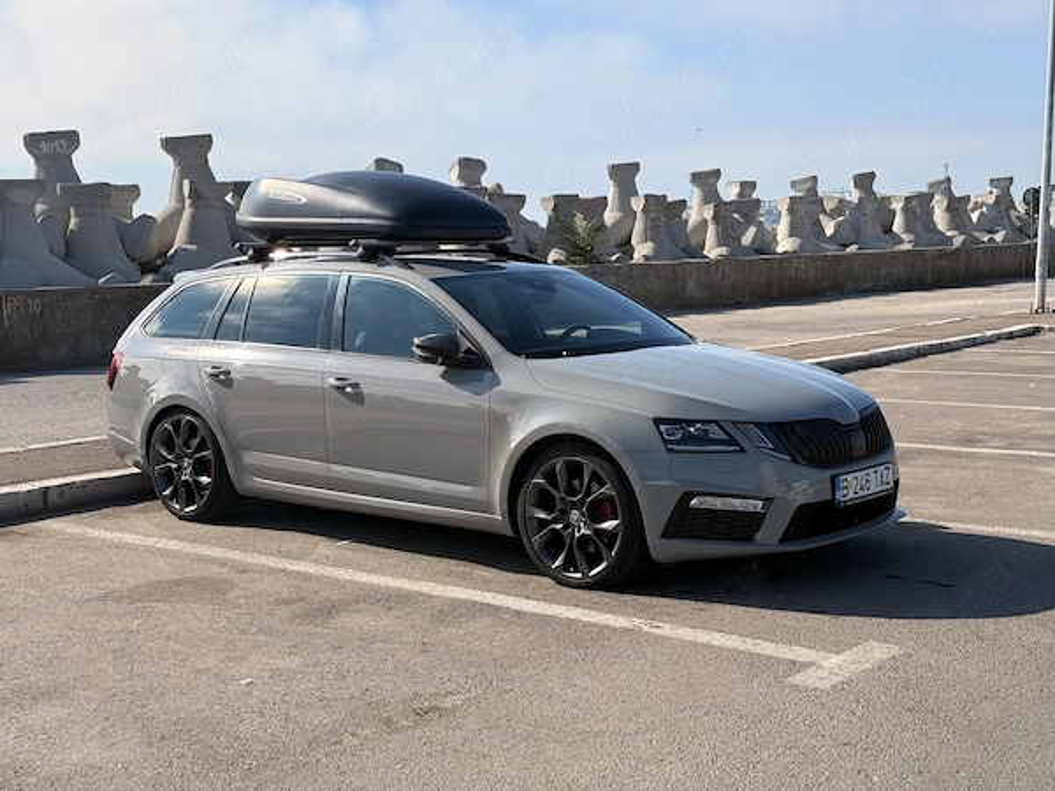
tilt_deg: -5.4
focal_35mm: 48
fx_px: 1463
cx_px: 528
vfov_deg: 30.3
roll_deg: +1.3
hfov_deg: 39.7
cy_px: 396
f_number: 1.78
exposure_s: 1/4587
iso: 64
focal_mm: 6.76
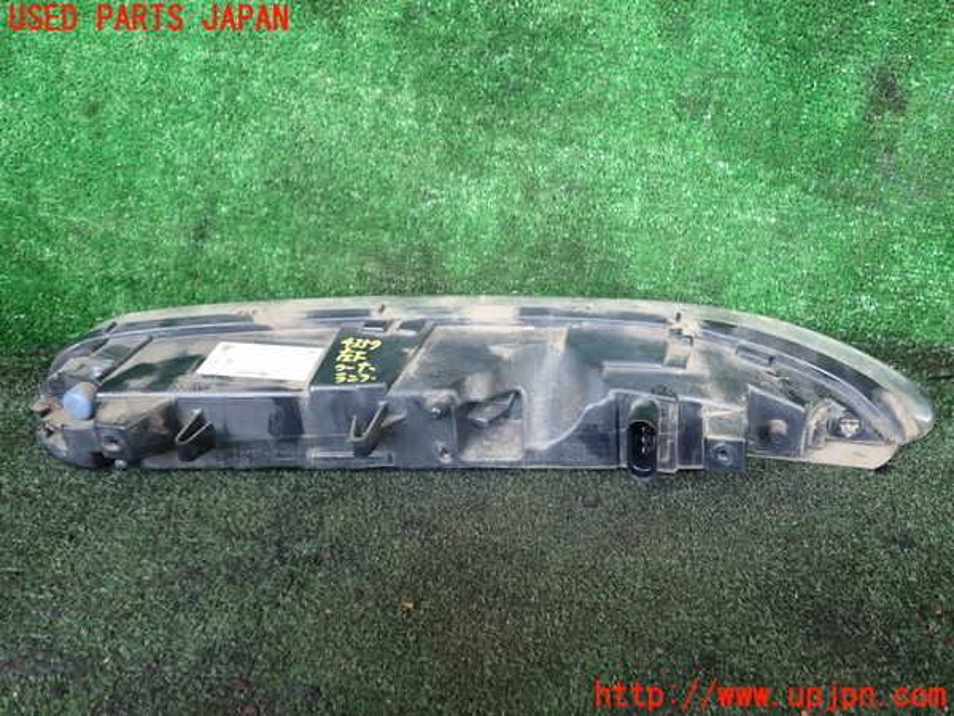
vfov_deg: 46.8
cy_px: 358
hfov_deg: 60.0
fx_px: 827
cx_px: 477
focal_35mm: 30
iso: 200
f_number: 2.3
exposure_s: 1/50
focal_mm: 5.4
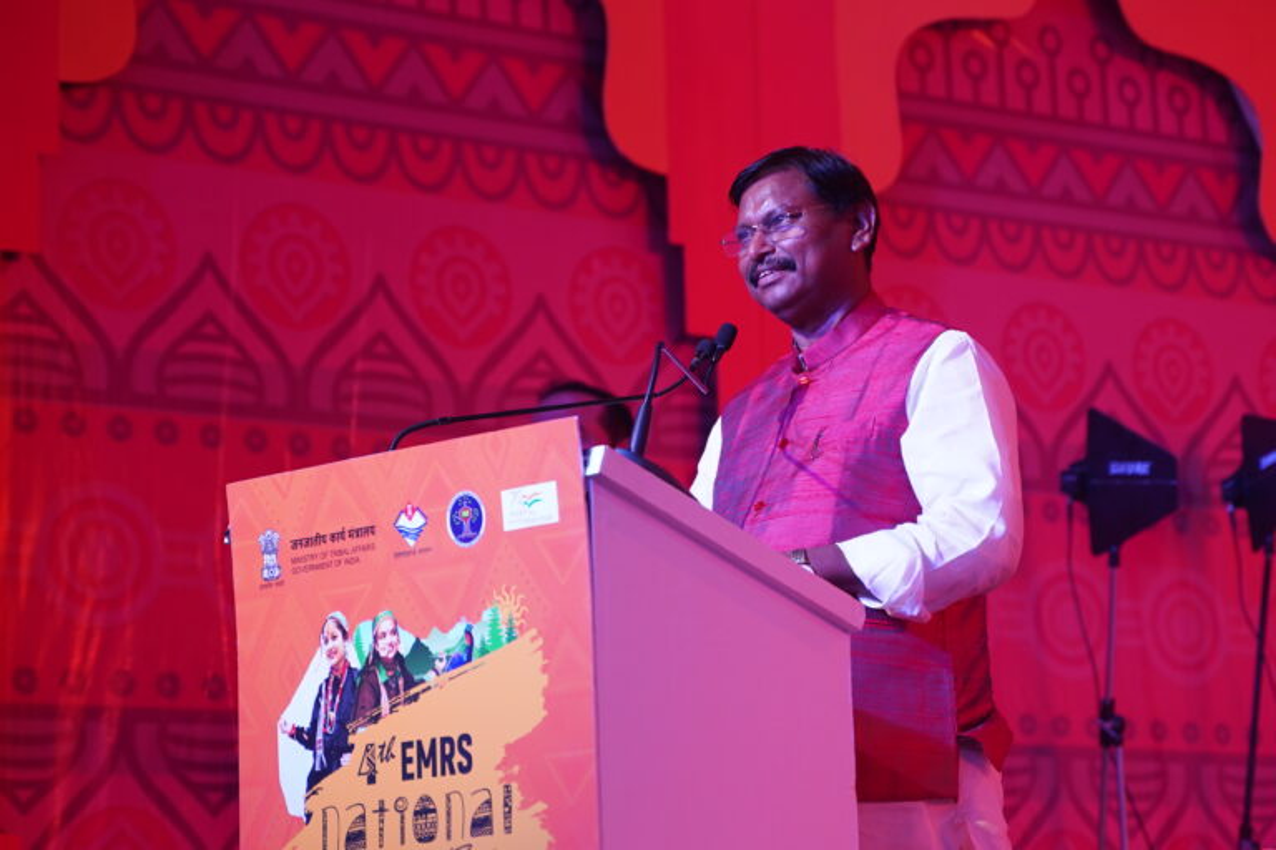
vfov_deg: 12.2
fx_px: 3969
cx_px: 638
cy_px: 425
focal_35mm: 112
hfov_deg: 18.3
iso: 250
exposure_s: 1/160
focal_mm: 75
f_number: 2.8
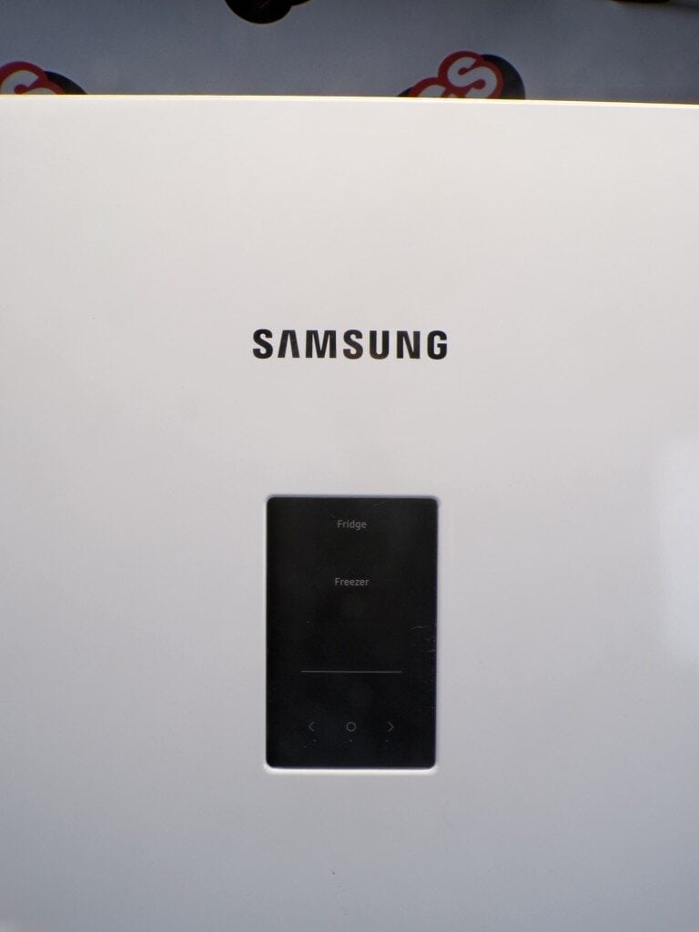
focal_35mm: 24
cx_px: 350
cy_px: 466
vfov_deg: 71.6
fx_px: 646
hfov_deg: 56.8
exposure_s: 1/38
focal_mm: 4.3
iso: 100
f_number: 4.4
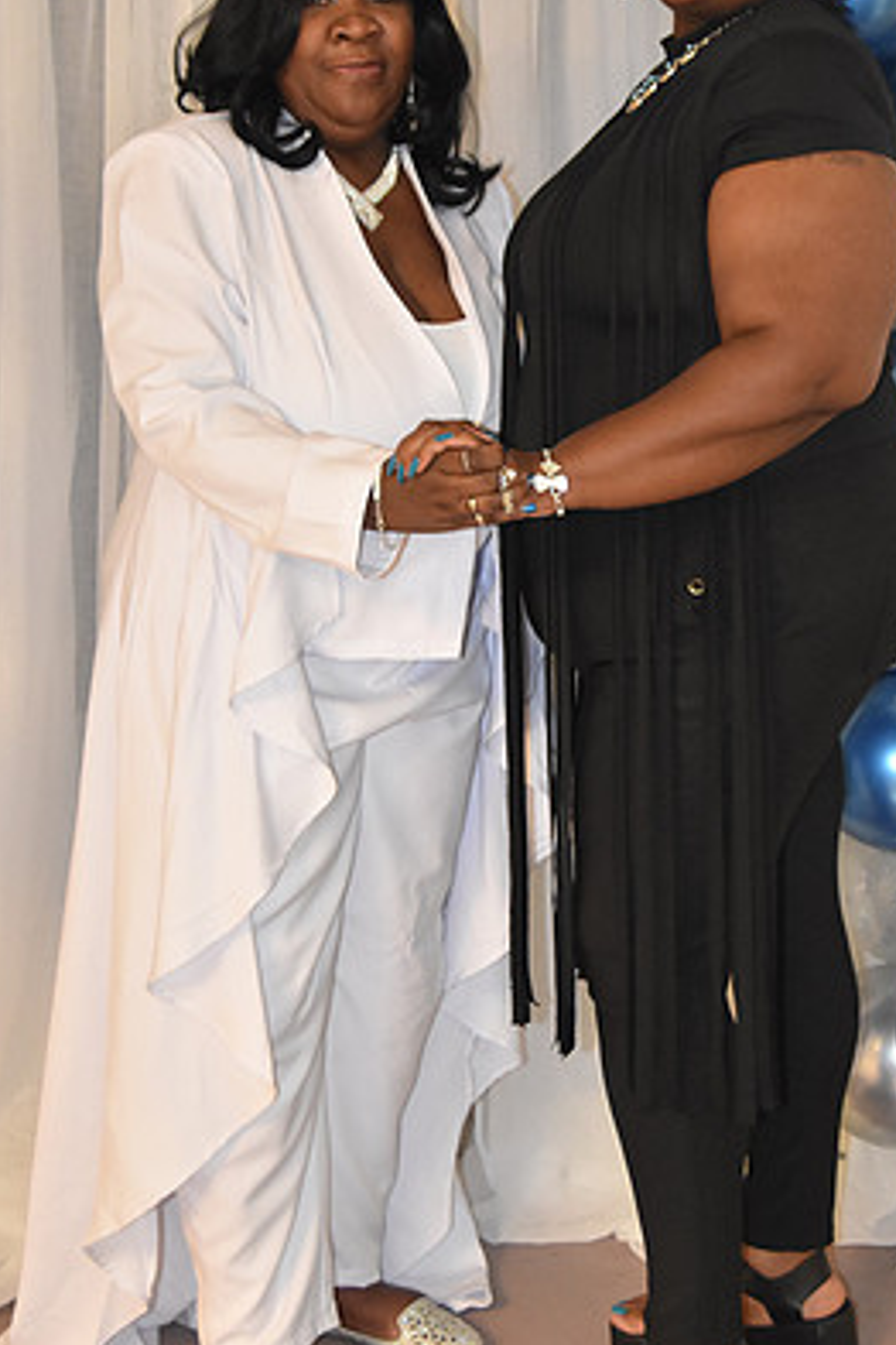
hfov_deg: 22.7
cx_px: 563
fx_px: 2230
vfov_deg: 33.4
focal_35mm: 60
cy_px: 537
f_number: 2.8
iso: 2200
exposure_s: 1/60
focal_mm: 27
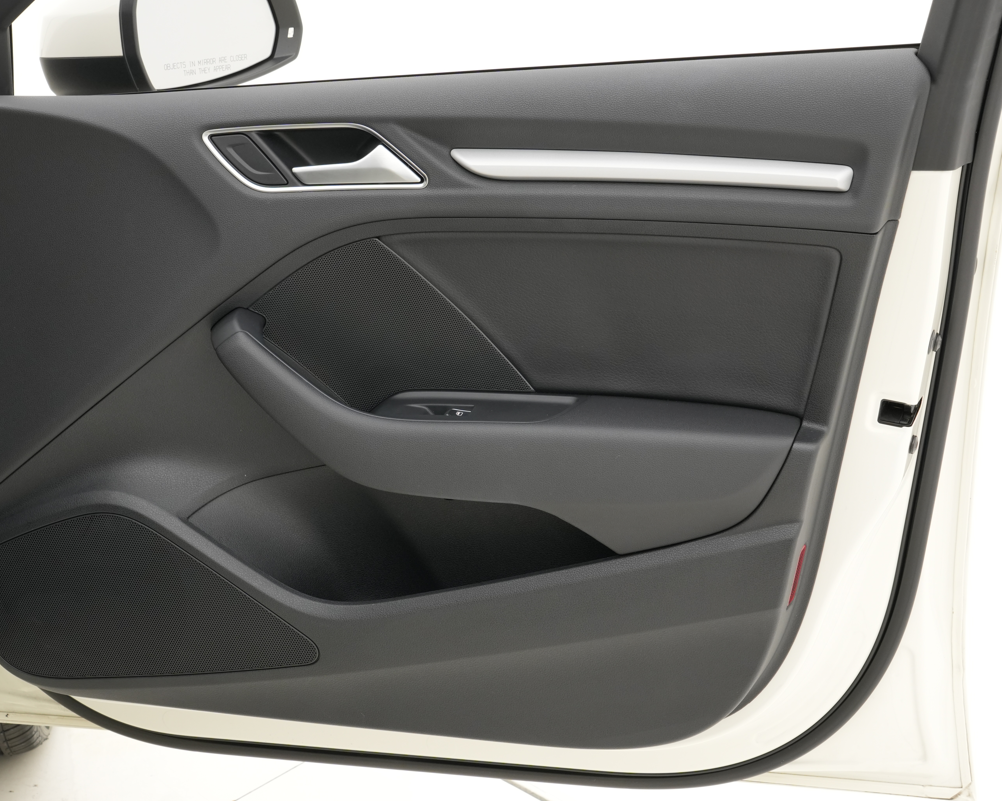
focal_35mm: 60
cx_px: 442
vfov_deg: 25.6
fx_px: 1766
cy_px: 401
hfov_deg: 31.6
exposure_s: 1/50
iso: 640
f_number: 8
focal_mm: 35
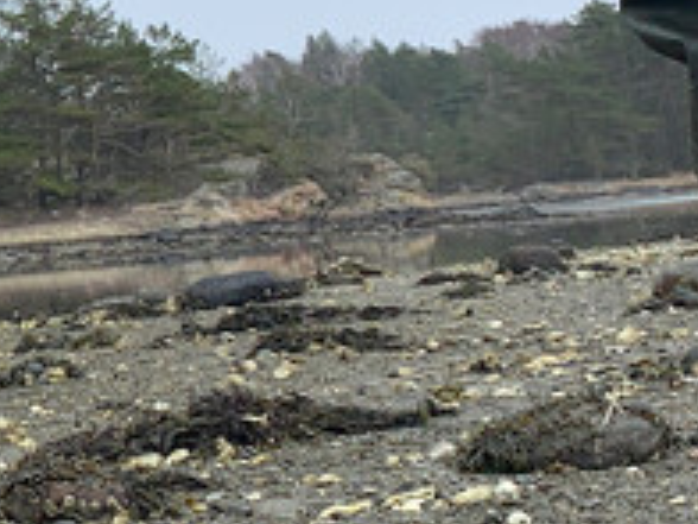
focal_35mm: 125
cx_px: -292
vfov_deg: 11.8
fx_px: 2521
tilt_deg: +4.3
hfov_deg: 14.8
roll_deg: +4.2
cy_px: 130
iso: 25
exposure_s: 1/879
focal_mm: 4.25
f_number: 1.8
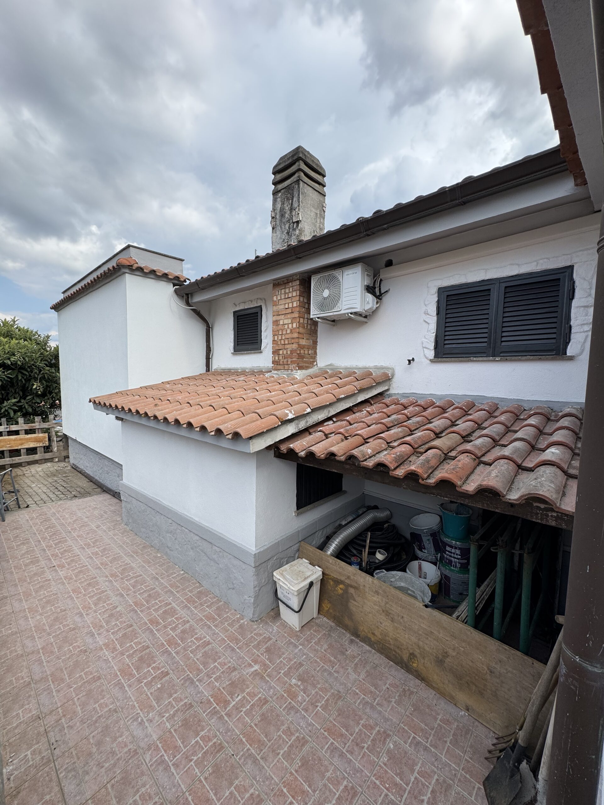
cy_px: 402
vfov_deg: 102.1
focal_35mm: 14
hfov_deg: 85.7
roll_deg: -1.0
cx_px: 302
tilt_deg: -3.5
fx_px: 326
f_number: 2.2
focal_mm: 2.22
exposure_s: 1/804
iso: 50
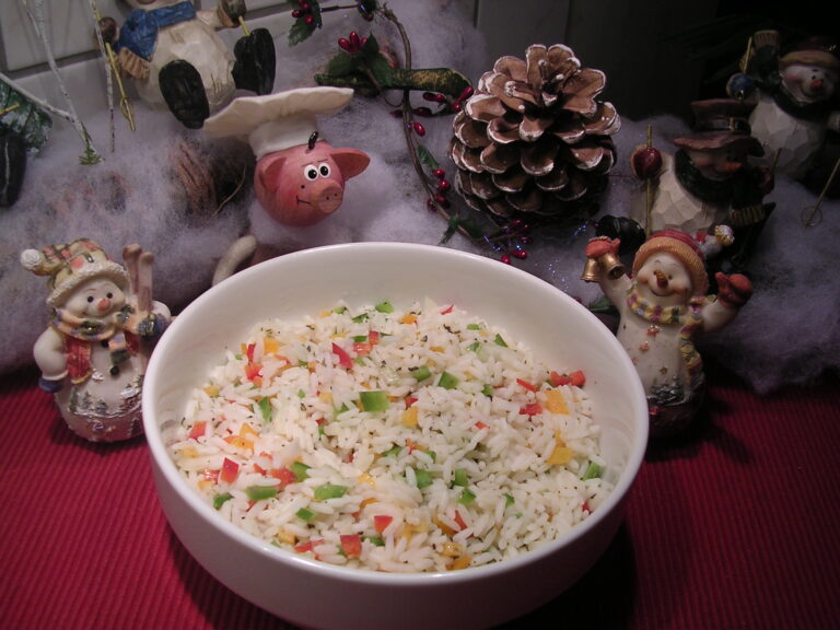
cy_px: 315
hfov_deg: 49.0
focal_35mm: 38
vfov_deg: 37.7
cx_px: 420
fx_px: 922
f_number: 2.8
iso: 100
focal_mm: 5.8
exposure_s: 1/59.8
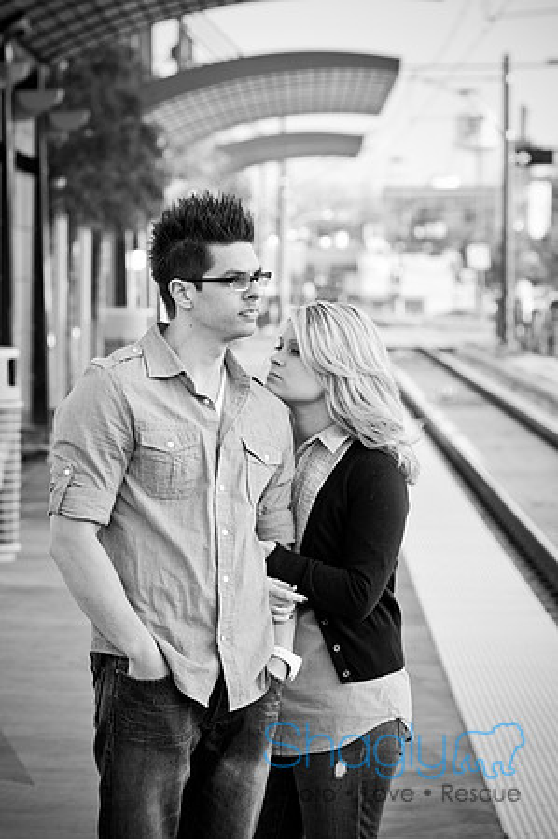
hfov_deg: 7.0
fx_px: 4544
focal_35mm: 195
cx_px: 279
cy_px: 420
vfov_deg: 10.6
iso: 400
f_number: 7.1
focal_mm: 130
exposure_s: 1/200
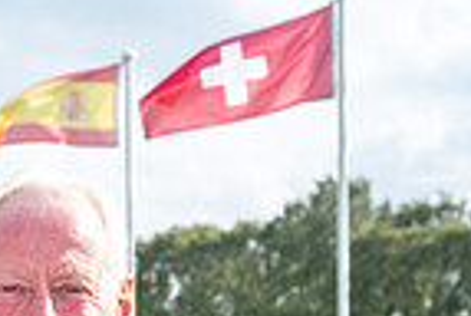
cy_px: 571
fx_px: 2071
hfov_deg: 11.7
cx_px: -445
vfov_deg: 8.4
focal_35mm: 158
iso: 125
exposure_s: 1/200
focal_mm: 39
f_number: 6.3
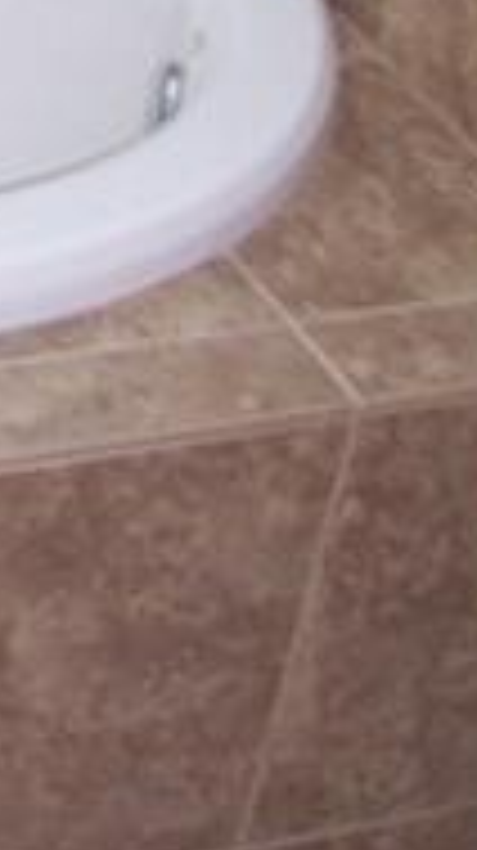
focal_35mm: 168
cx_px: -540
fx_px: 3786
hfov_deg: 6.9
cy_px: -346
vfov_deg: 12.3
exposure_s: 1/60
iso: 140
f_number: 2.8
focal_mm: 6.3
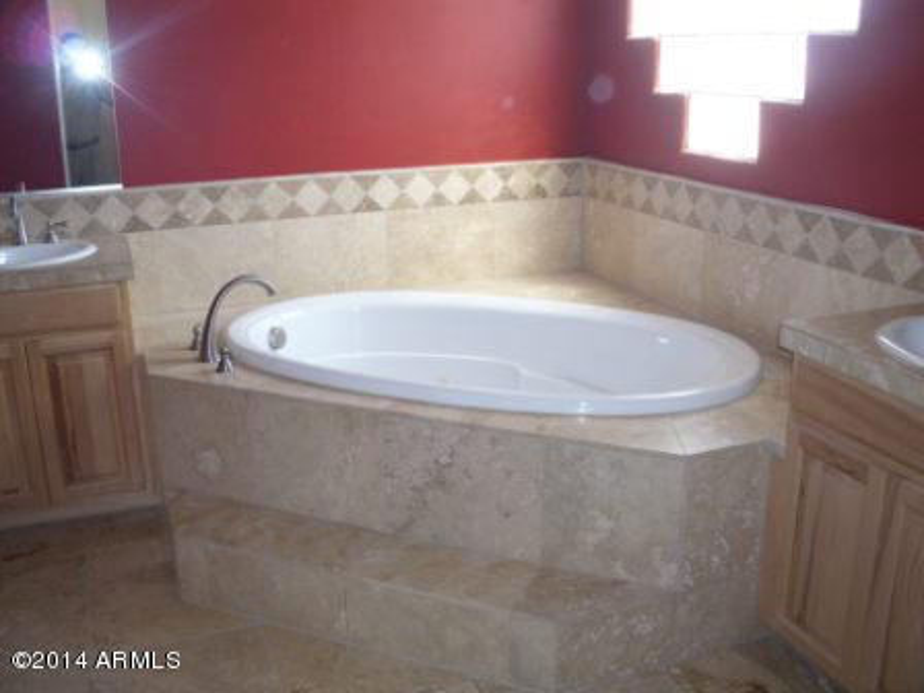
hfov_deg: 49.0
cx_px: 462
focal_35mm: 38
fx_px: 1014
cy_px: 346
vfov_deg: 37.7
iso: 200
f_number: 2.9
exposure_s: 1/60
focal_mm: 6.3
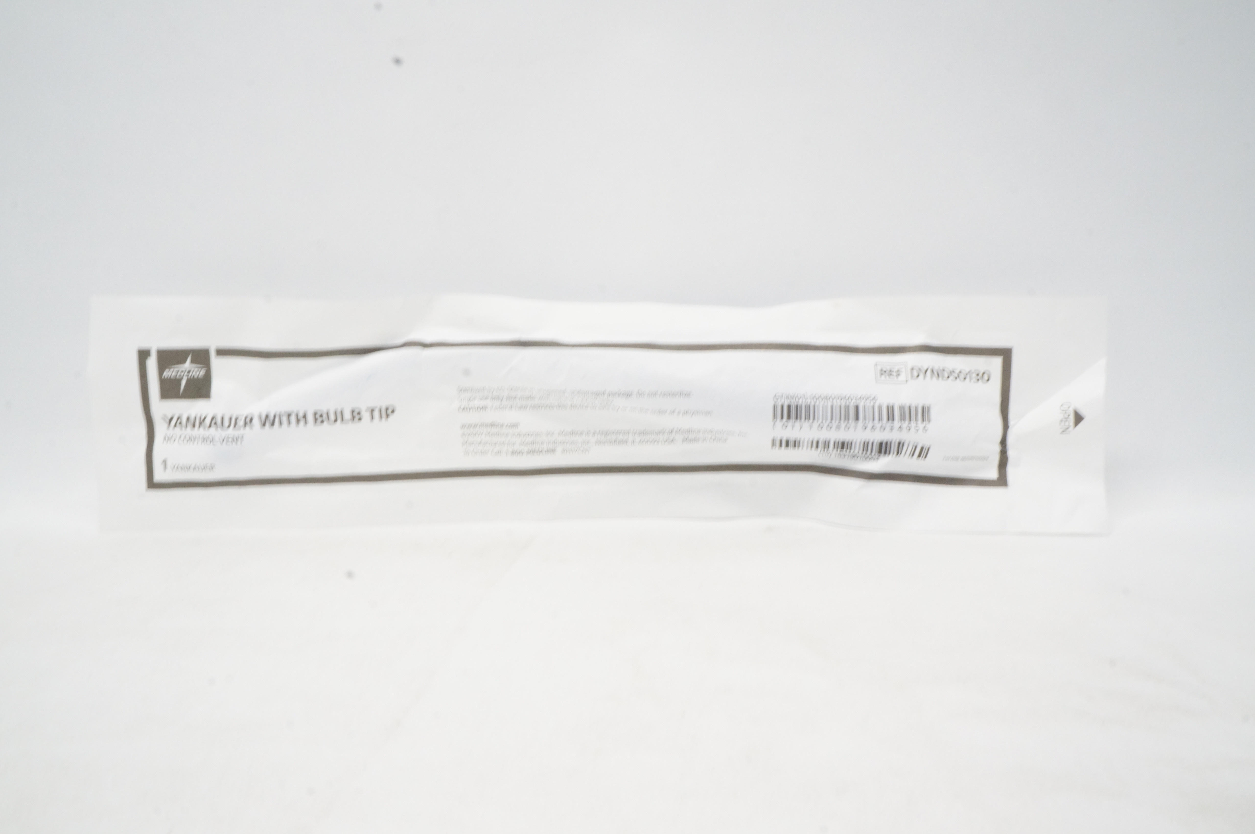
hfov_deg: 67.4
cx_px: 628
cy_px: 417
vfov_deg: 47.8
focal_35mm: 27
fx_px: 940
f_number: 20
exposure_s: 1/13
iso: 1600
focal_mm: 18
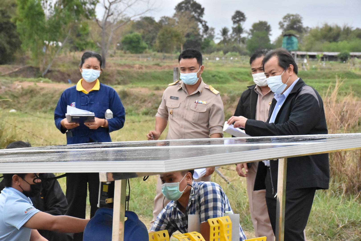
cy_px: 120
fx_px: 993
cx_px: 180
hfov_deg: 20.6
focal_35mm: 99
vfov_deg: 13.8
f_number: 8
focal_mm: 66
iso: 3200
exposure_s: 1/1000
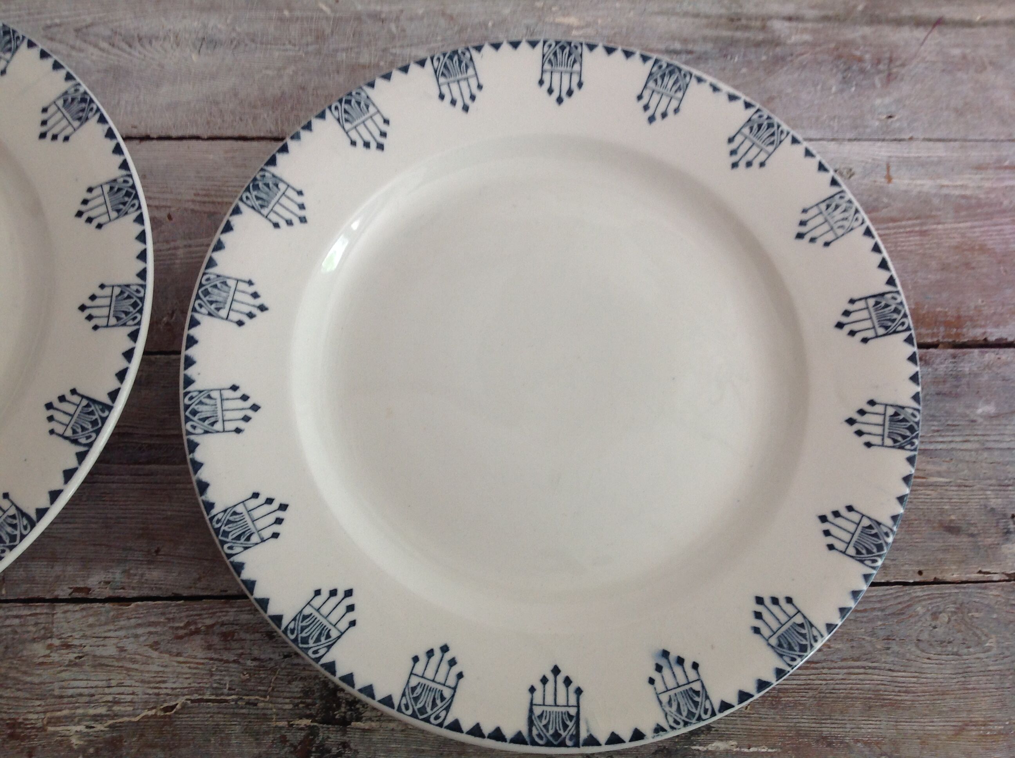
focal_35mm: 35
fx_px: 1025
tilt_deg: -73.5
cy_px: 379
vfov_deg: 40.6
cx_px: 508
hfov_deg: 52.7
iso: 64
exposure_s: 1/15
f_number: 2.4
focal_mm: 4.28
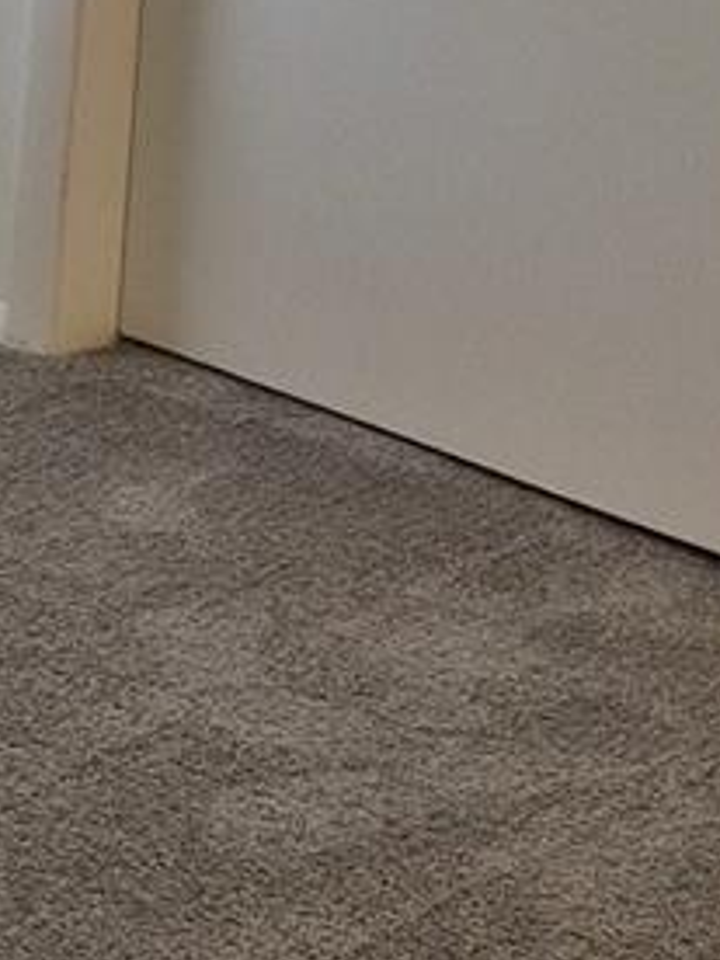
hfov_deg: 10.1
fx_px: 3550
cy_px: 424
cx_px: -1016
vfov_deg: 15.4
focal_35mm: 128
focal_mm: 5.4
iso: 125
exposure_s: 1/120
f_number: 1.8
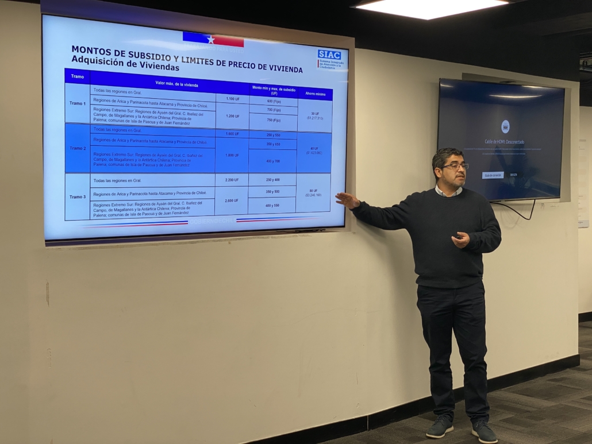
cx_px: 296
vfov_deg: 28.0
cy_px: 222
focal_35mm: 52
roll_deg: +0.2
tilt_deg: -1.9
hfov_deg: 36.8
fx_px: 890
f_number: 2
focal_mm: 6
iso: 64
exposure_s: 1/100
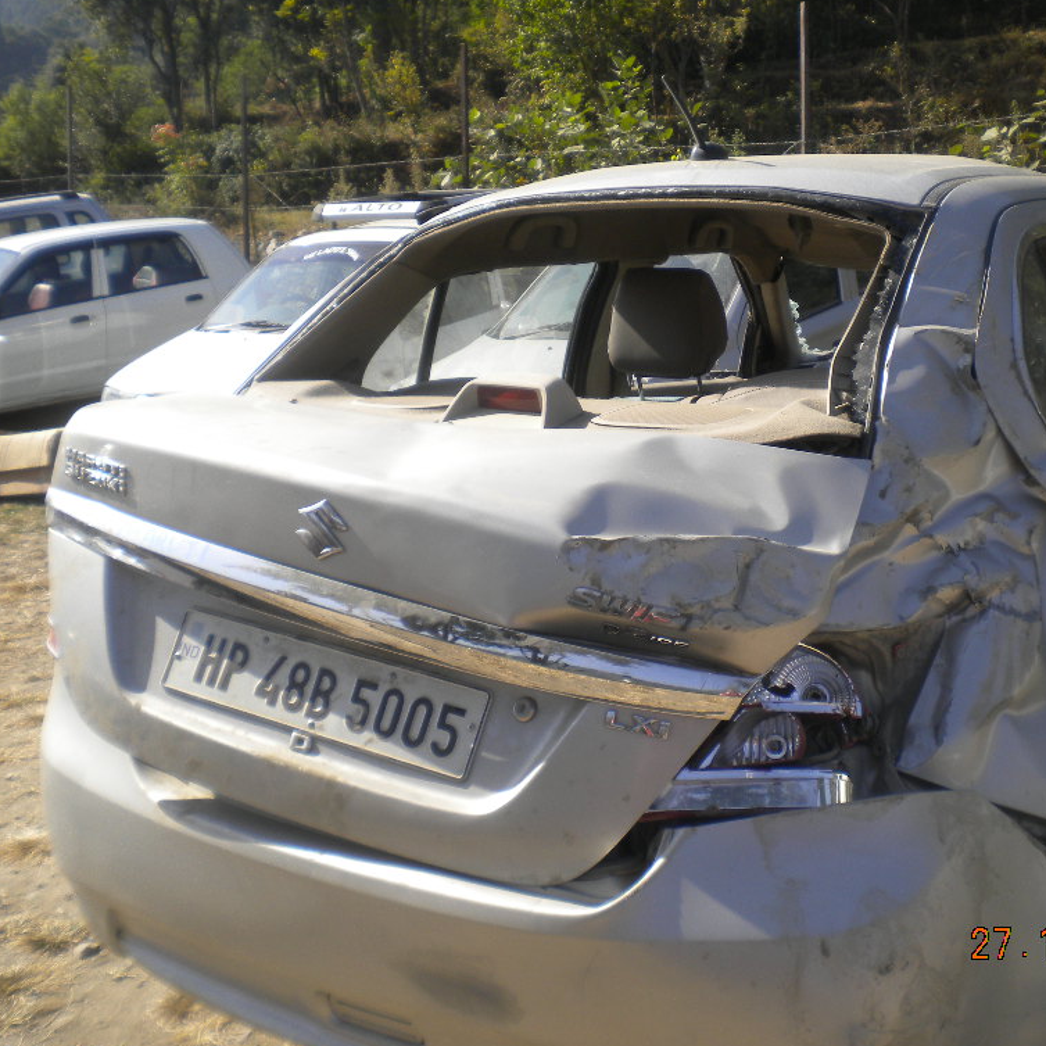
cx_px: 698
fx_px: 1436
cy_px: 523
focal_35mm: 42
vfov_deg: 40.0
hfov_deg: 39.6
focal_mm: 6.3
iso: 80
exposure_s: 1/435
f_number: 4.6
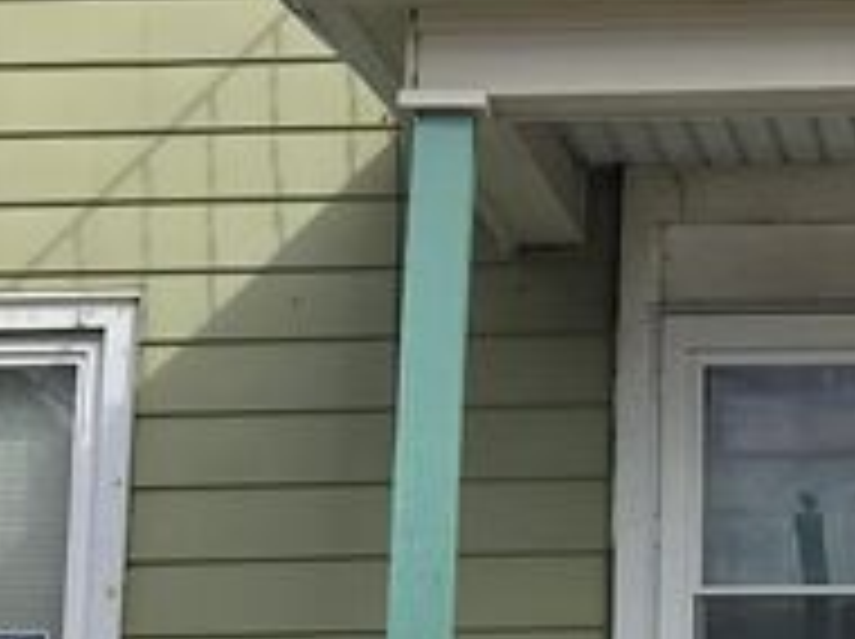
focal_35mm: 124
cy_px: 261
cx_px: 819
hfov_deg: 15.7
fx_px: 3059
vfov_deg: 11.9
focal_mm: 6.5
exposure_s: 1/7058
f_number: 1.4
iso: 64
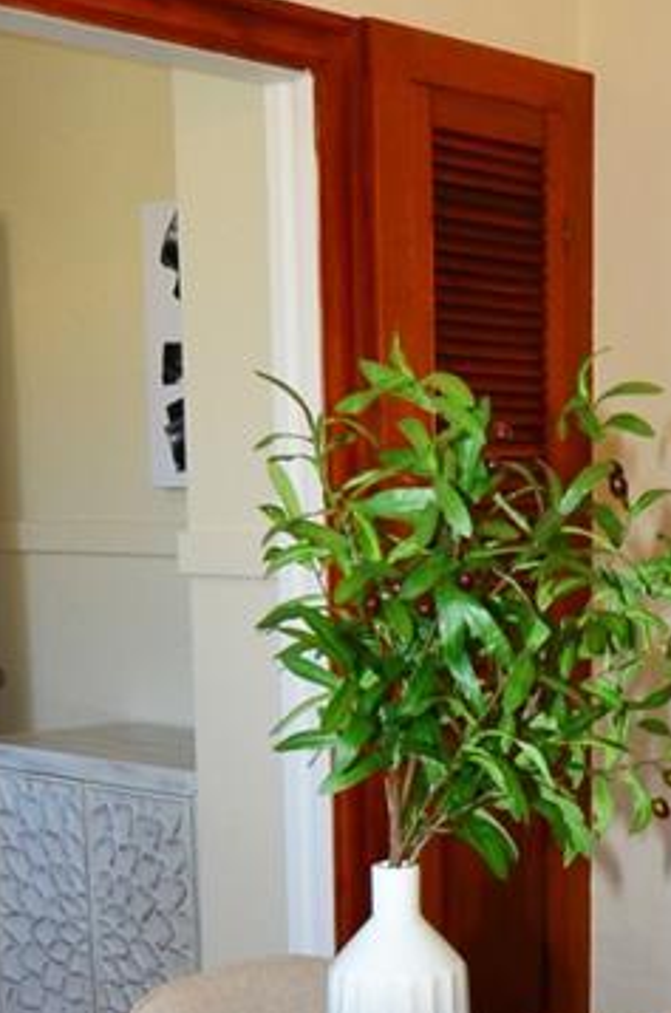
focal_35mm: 69
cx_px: 562
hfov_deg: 19.4
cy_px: 843
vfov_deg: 28.5
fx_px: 1941
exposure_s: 1/125
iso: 400
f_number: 5.6
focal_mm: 11
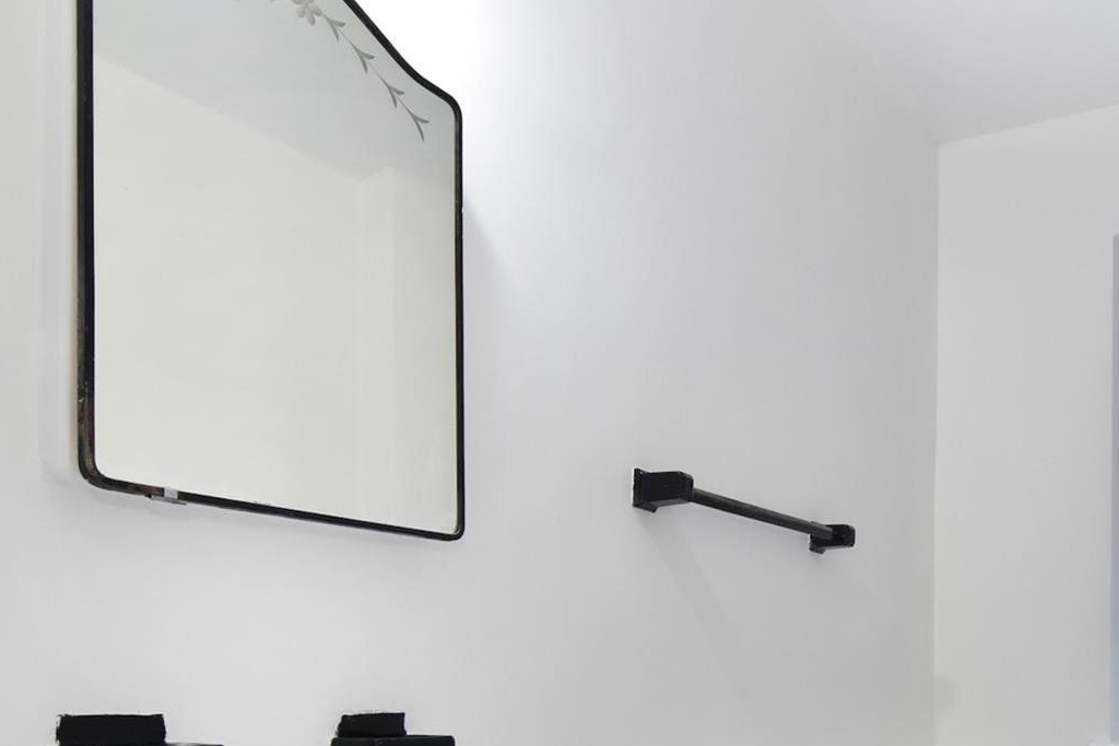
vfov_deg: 37.3
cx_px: 773
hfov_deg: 55.6
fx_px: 1026
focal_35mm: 33
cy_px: 677
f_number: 8
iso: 640
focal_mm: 11
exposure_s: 1/40
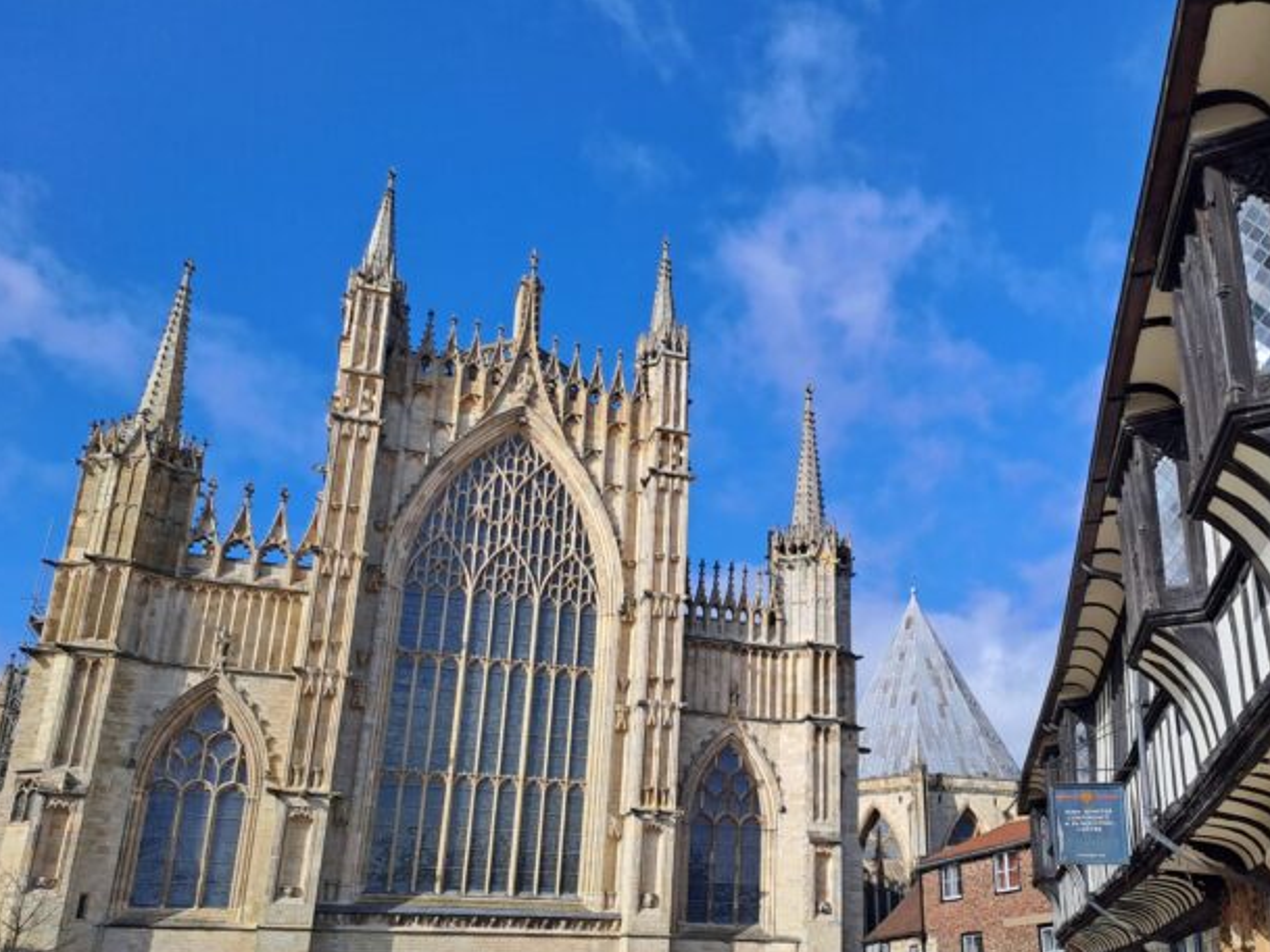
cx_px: 767
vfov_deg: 43.8
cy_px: 601
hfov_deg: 56.3
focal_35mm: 32
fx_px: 1174
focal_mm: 4.65
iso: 32
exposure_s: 1/2110
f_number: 1.8
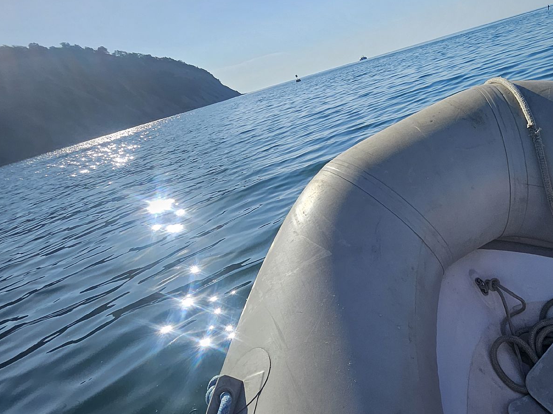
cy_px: 225
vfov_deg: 63.3
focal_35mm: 21
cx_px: 425
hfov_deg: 72.6
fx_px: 335
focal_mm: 1.74
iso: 32
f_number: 2.2
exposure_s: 1/1775
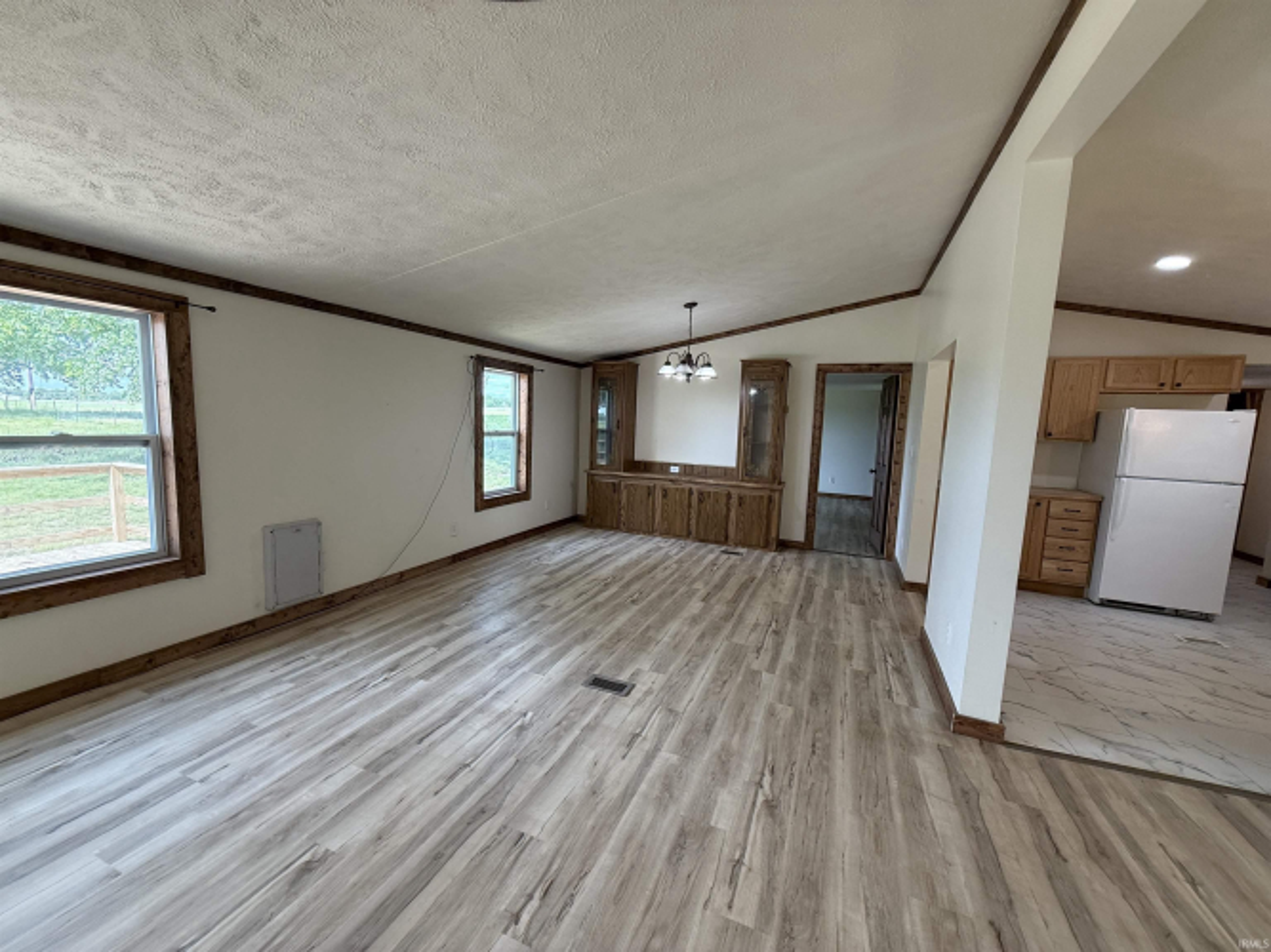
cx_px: 636
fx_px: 514
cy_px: 476
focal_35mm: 14
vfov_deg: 85.7
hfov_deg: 102.1
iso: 160
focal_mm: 2.22
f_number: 2.2
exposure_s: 1/120
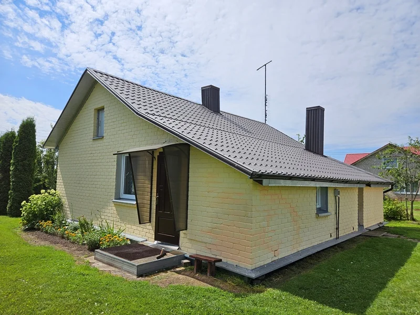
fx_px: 279
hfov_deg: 73.9
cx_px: 210
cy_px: 158
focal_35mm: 23
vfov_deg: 58.9
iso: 25
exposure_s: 1/3935
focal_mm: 5.4
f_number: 1.8
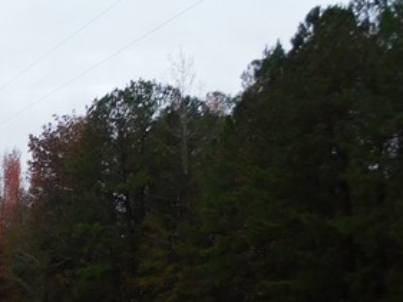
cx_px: -283
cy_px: 382
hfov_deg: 8.1
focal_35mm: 237
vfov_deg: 6.2
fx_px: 2760
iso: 125
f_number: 4.2
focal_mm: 11.6
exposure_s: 1/640
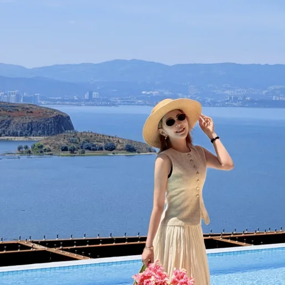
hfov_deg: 14.2
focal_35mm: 121
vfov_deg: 14.3
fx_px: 1127
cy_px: 49
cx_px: 293
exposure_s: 1/7874
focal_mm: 6.76
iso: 80
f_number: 1.78
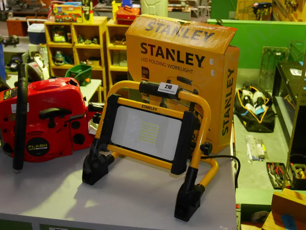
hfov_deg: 42.9
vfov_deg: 32.9
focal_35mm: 44
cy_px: 115
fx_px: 389
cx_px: 153
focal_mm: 22
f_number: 4.8
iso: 3200
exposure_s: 1/60
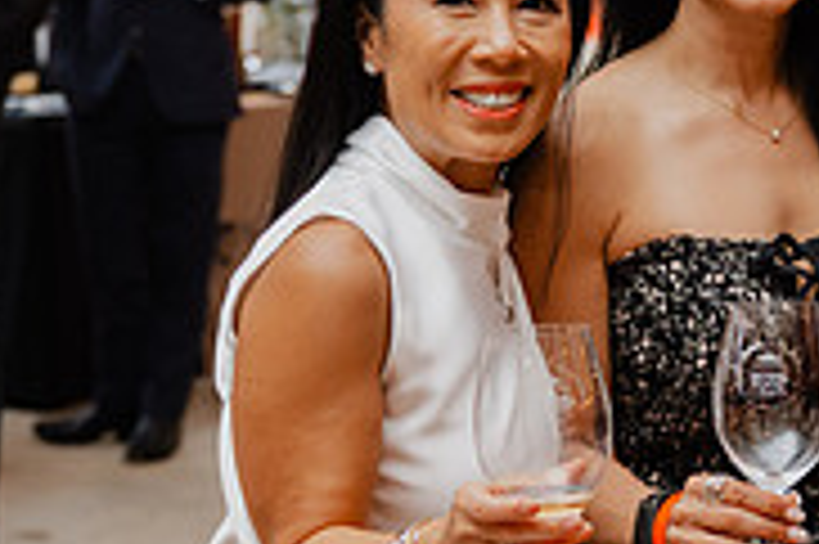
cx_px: 698
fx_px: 3114
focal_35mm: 137
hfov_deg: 14.9
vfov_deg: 10.0
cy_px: 236
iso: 1000
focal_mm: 43
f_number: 2.8
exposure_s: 1/100
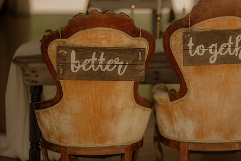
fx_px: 837
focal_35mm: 125
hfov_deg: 16.4
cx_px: 137
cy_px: 102
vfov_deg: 11.0
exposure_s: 1/800
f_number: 1.4
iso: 125
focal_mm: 85
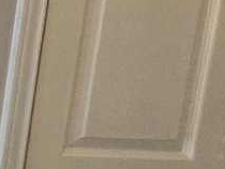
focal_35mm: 89
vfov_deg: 16.5
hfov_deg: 9.8
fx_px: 579
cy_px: 26
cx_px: -542
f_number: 2.2
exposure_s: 1/60
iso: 640
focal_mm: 2.2
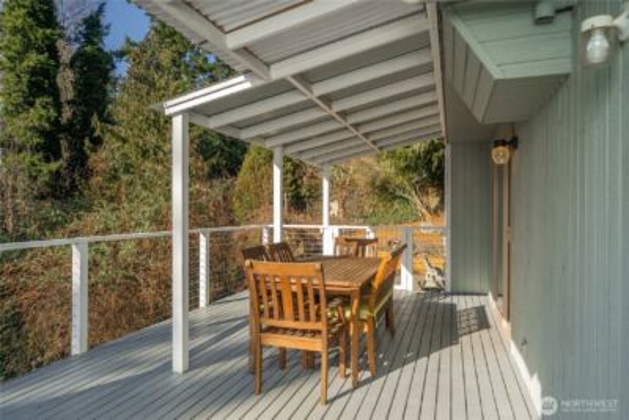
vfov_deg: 53.2
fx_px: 419
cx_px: 314
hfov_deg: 73.7
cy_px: 210
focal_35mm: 24
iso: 100
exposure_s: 1/200
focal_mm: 24
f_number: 6.7
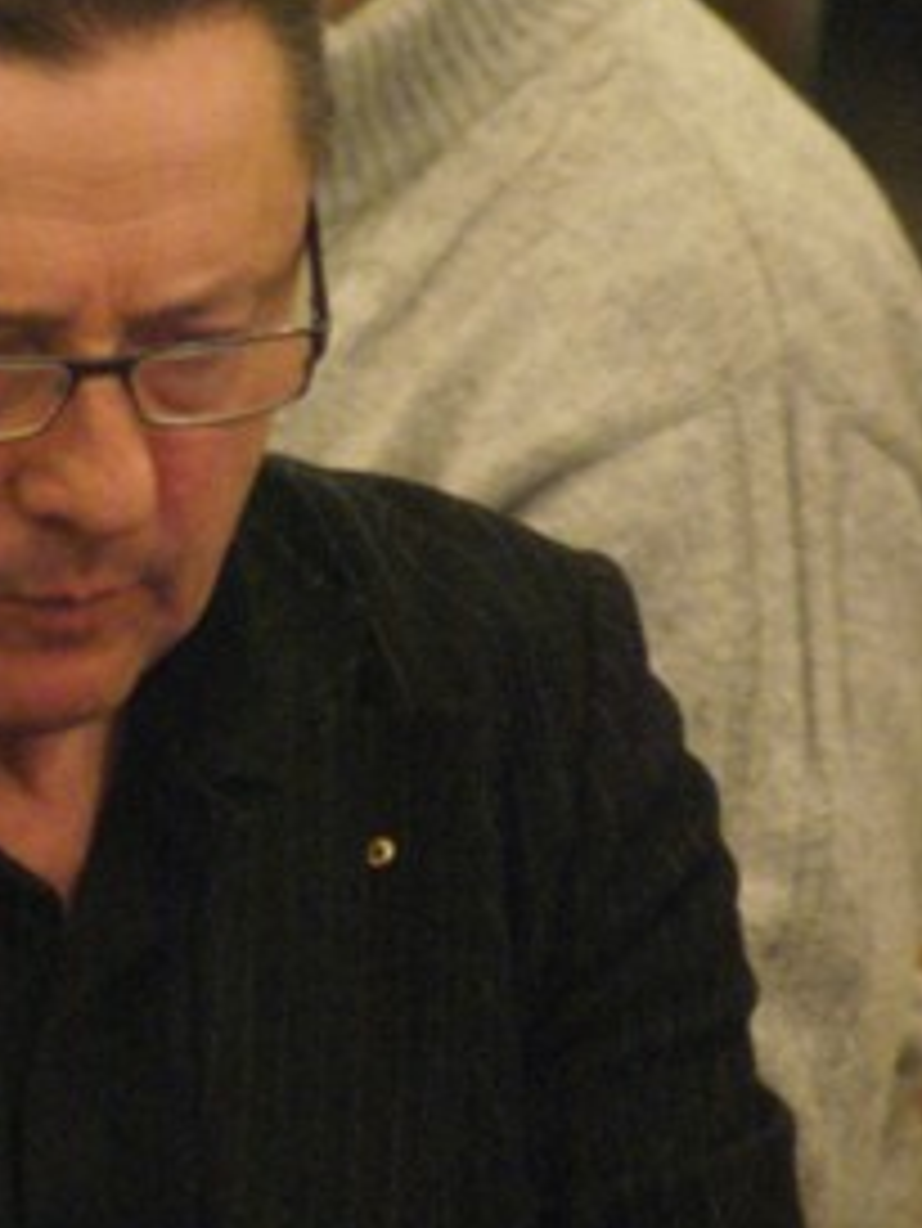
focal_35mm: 1111
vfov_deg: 1.8
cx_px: 202
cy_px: 342
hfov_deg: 1.3
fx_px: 39425
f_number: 5.6
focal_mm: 300
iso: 1600
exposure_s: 1/13
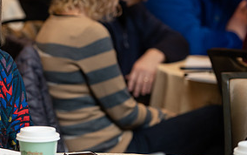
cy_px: 48
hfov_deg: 9.1
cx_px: -1
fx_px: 1543
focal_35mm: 229
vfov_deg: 5.7
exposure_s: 1/160
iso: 1000
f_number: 3.5
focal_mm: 110
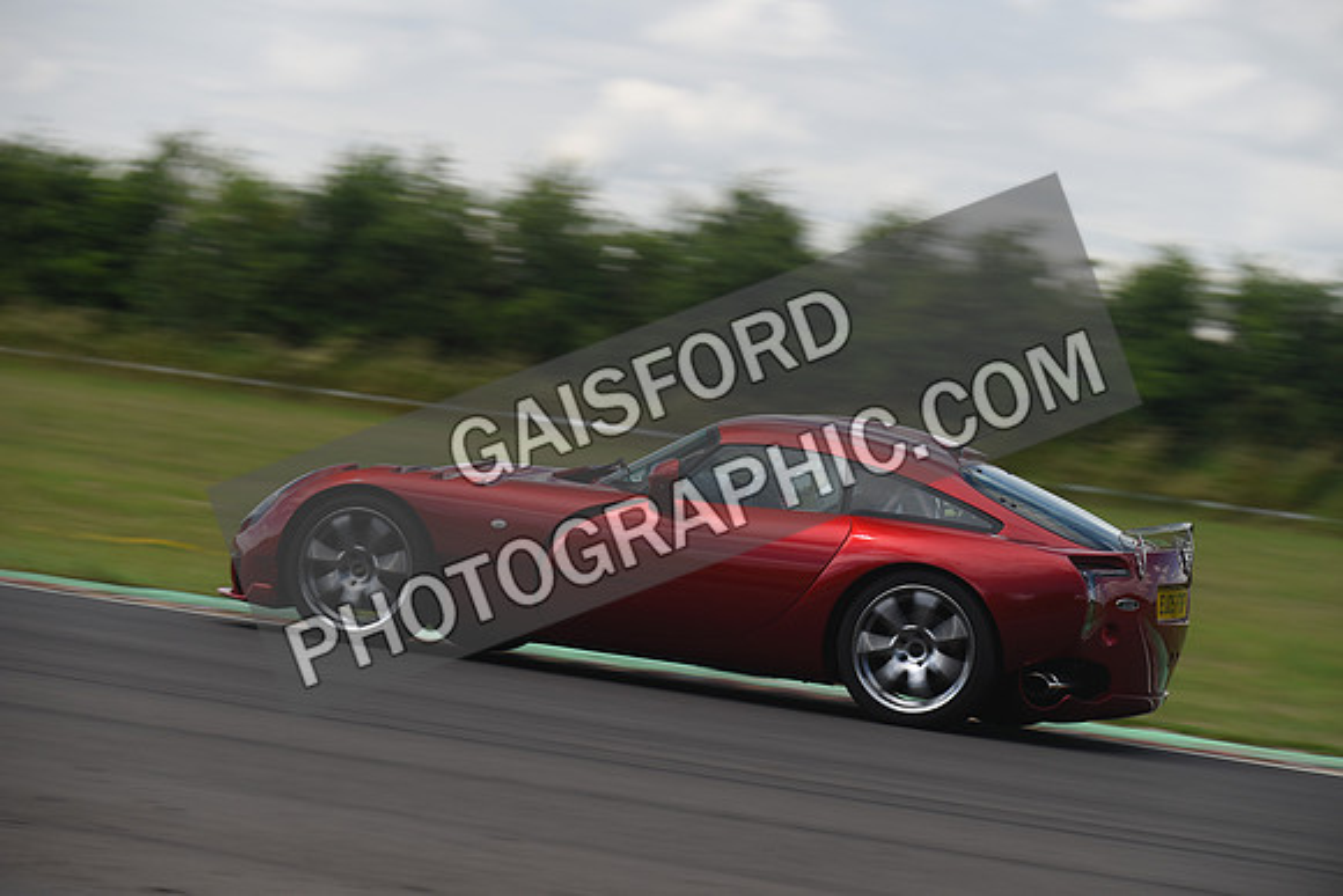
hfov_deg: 15.2
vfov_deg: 10.2
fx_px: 5037
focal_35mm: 135
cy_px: 448
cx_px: 672
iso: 160
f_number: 6.3
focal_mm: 135
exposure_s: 1/250
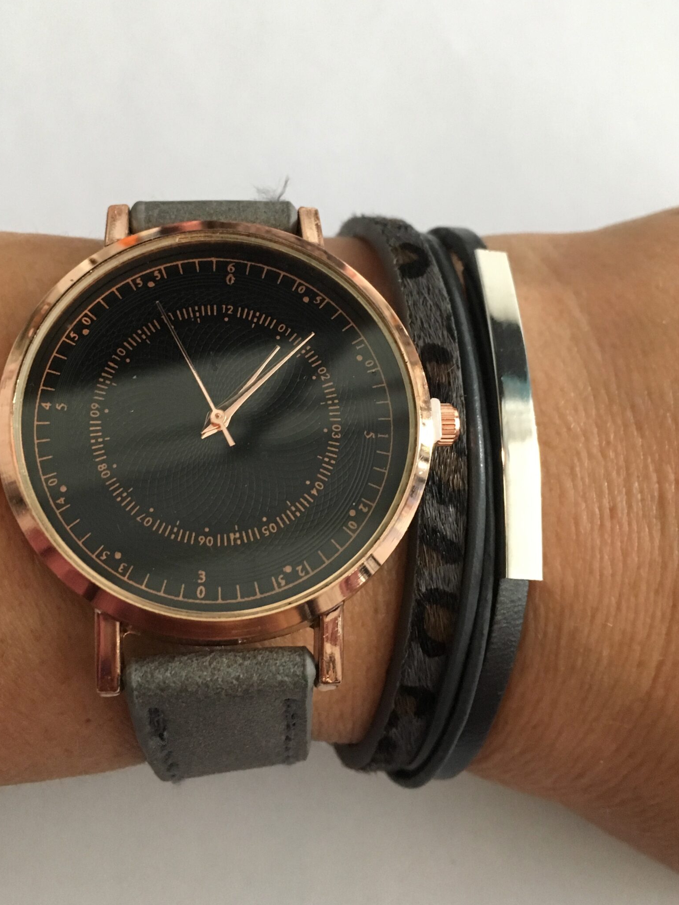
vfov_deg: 51.1
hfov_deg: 39.6
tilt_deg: -65.3
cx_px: 292
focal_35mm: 36
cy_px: 381
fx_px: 941
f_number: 2.2
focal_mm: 4.15
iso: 200
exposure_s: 1/17
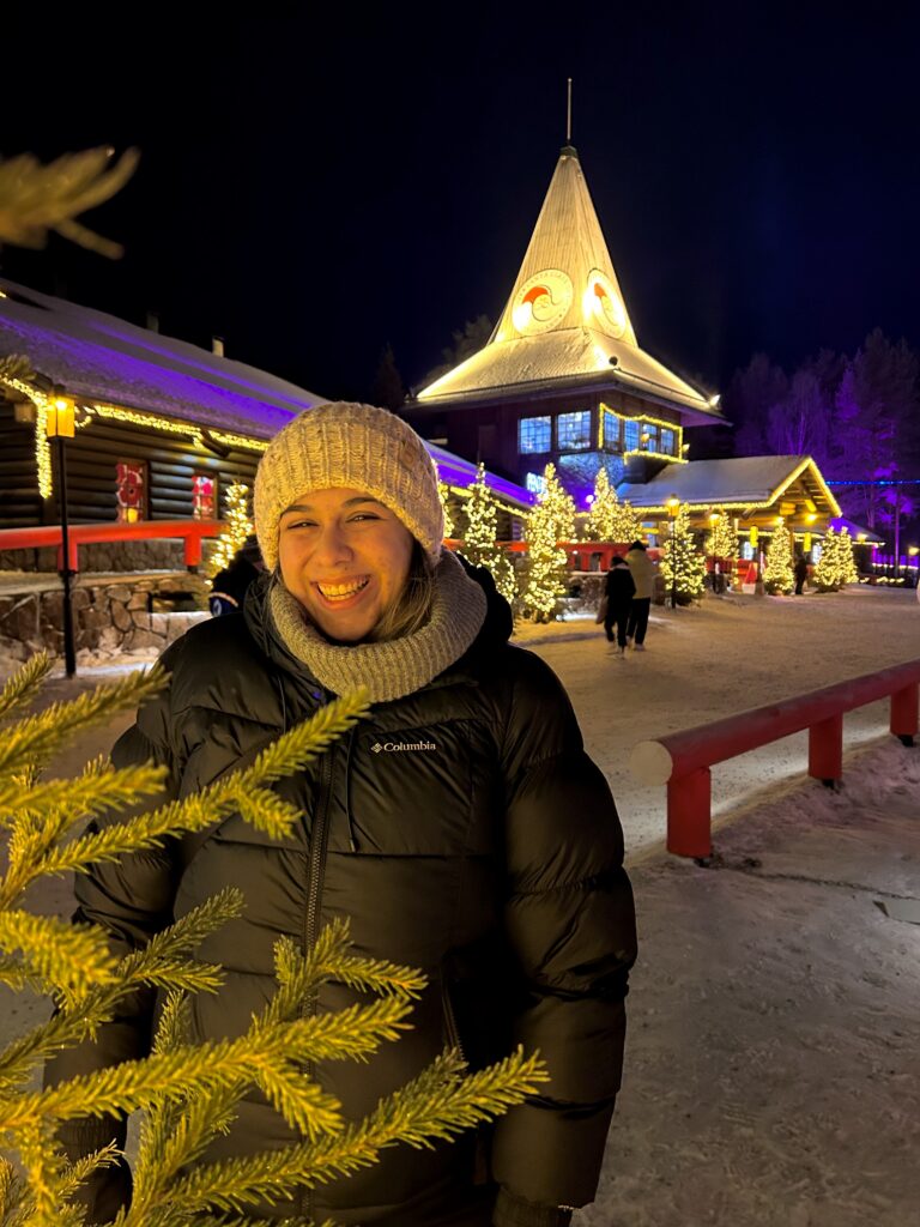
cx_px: 460
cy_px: 614
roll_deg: -0.6
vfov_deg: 67.3
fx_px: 921
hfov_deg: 53.1
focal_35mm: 26
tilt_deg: -1.7
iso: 500
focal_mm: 5.7
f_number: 1.5
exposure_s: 1/25
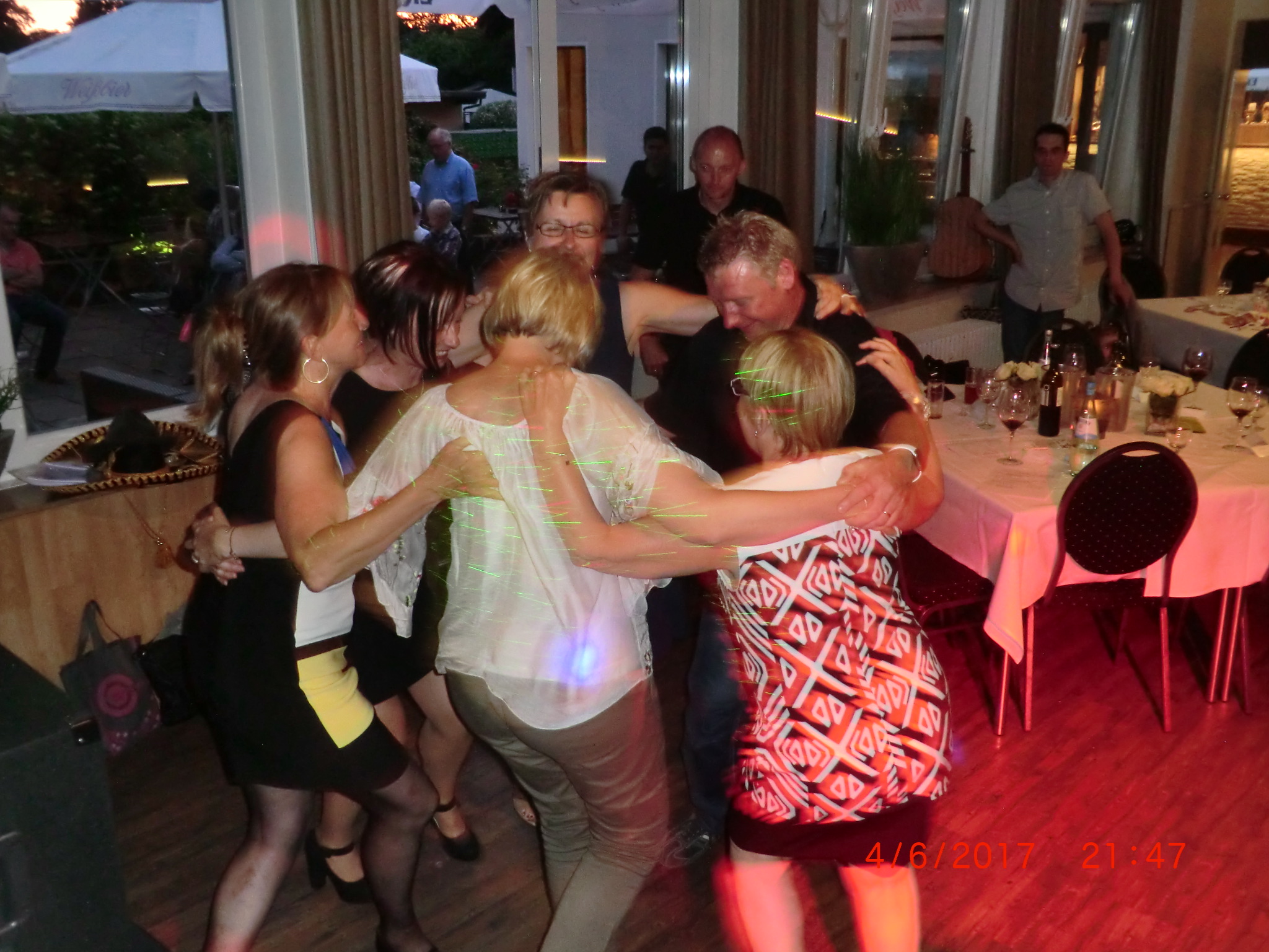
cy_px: 476
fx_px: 1246
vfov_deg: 41.8
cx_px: 634
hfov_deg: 54.0
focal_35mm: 34
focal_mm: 6.1
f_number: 3.6
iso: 400
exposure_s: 1/15
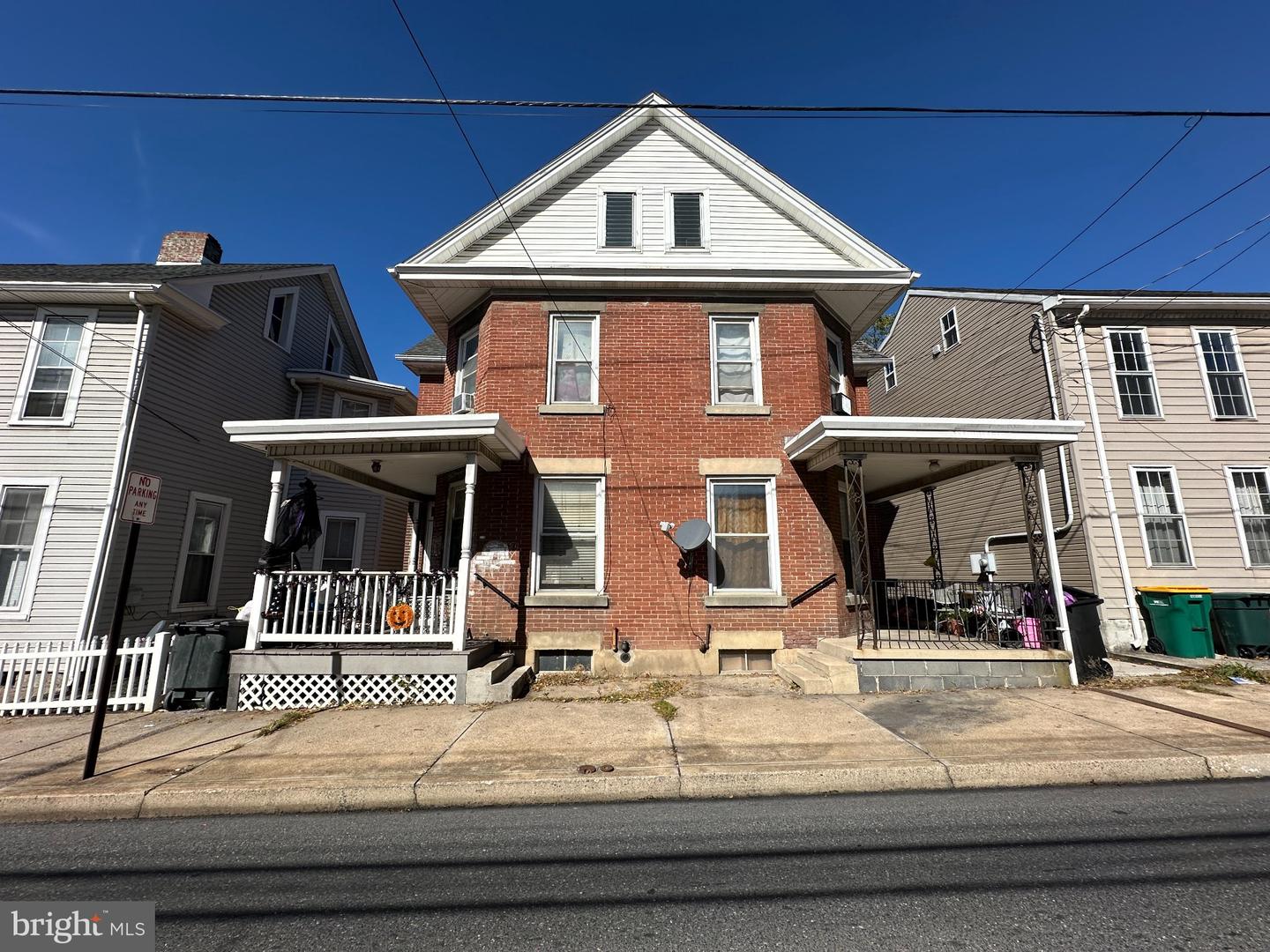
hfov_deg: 102.1
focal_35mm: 14
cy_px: 476
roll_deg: -0.2
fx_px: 514
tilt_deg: +10.7
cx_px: 635
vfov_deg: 85.7
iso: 50
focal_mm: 2.22
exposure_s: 1/2882
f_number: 2.2
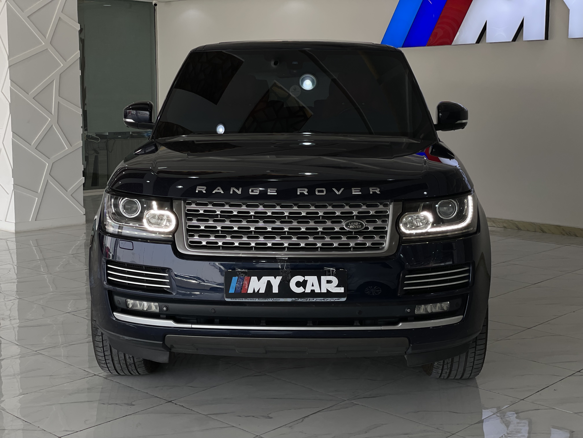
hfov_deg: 36.8
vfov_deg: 28.0
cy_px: 219
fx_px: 876
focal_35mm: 52
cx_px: 292
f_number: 2
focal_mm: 6
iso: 32
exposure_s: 1/251
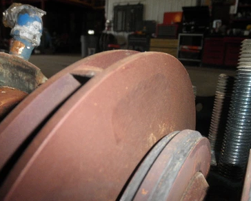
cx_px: 119
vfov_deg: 48.6
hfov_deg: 58.7
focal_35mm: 30
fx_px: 223
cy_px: 100
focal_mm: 5
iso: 200
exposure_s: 1/30
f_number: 8.5
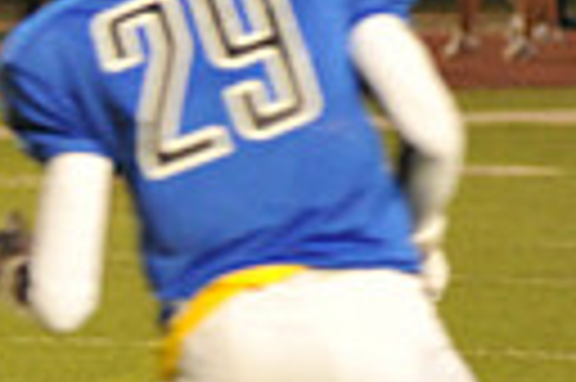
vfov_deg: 1.5
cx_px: -670
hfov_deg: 2.3
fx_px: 14461
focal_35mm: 905
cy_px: 198
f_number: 5.6
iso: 5000
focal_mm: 200
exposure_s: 1/200
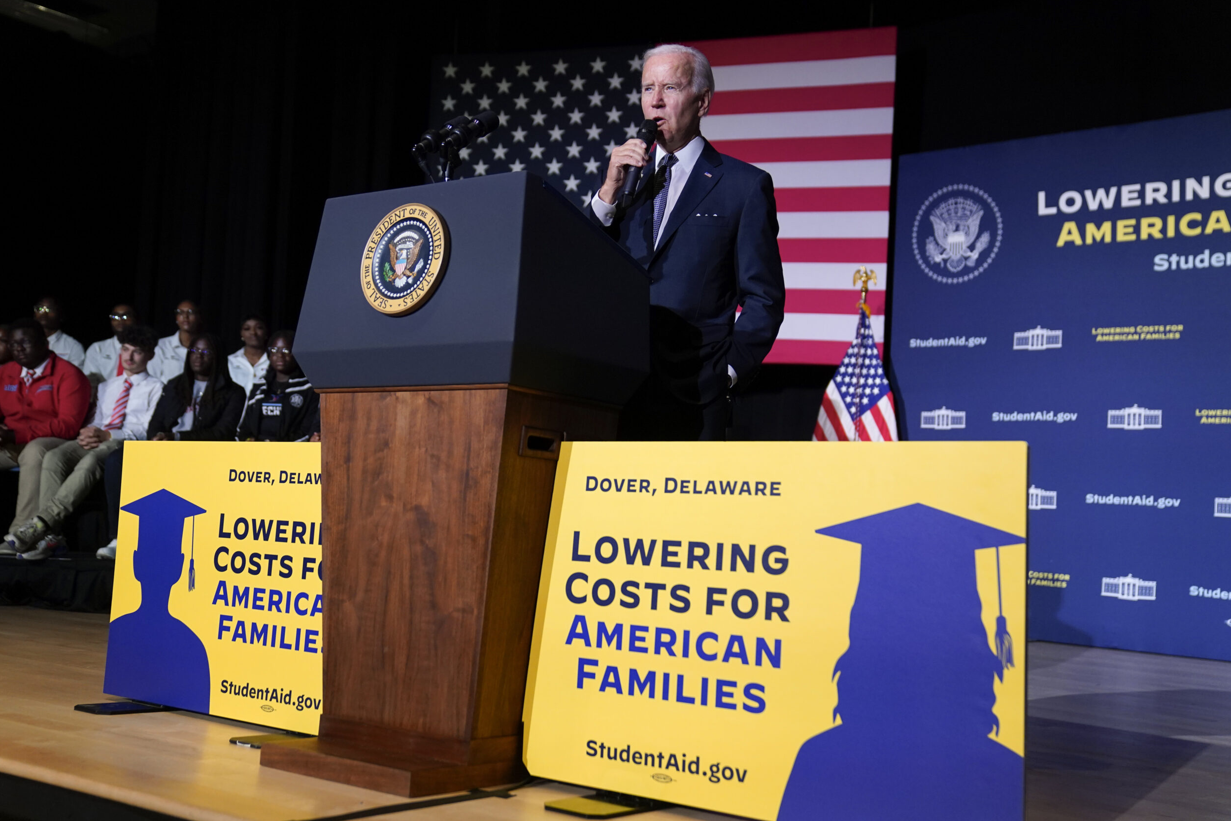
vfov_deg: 31.9
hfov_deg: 46.4
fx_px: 1436
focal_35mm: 42
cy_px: 402
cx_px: 602
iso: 2500
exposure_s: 1/250
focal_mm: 41
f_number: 2.8
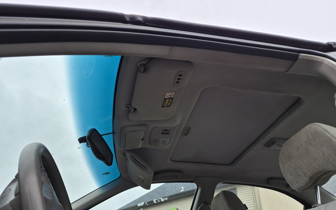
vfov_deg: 49.0
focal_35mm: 25
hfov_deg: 72.5
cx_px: 170
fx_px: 229
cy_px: 127
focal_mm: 5.4
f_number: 1.8
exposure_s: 1/4128
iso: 80
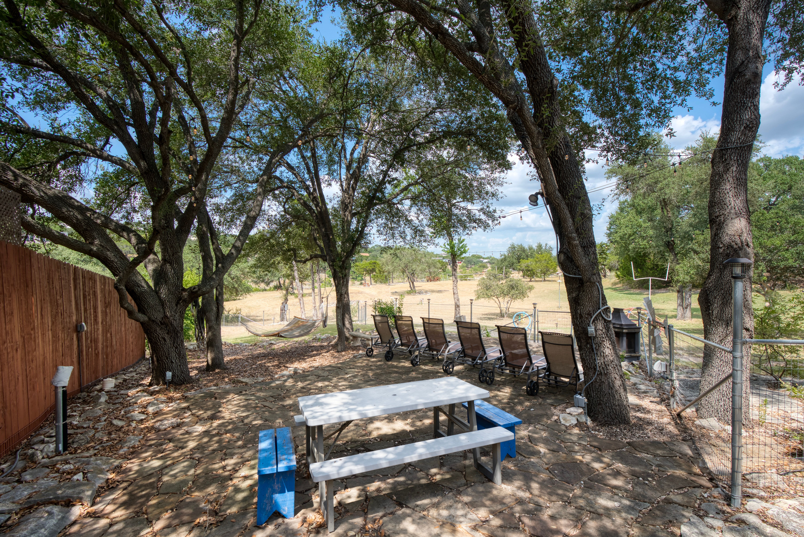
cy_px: 268
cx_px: 402
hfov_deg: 96.7
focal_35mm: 16
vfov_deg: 73.8
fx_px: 357
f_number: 11
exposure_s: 1/13
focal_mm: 16
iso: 100
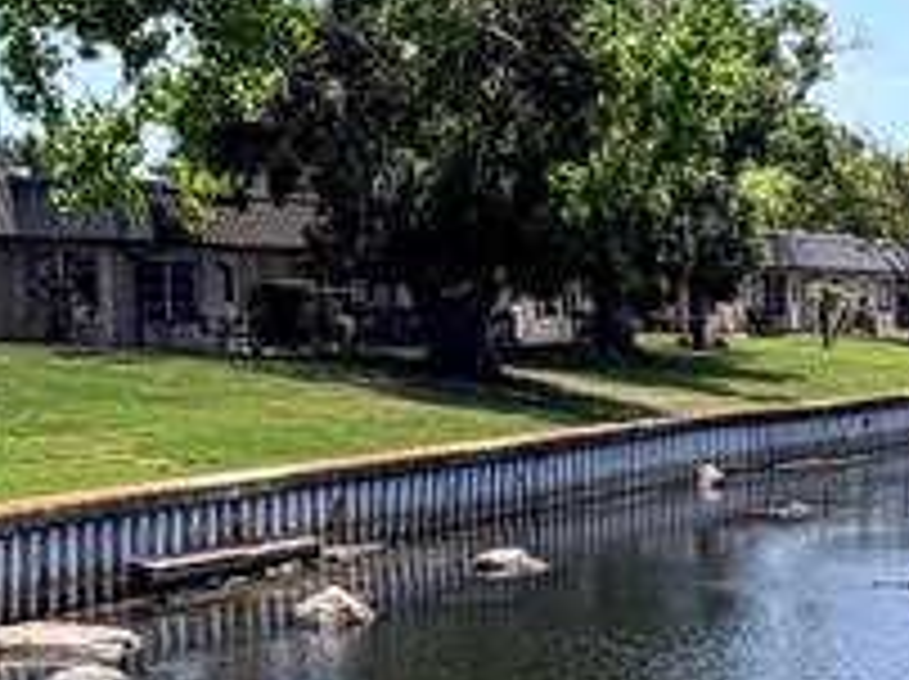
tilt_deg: -10.4
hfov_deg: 16.9
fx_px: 2911
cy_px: 878
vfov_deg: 12.9
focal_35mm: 111
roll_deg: -1.0
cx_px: 1125
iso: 32
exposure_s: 1/770
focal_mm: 2.22
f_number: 2.2
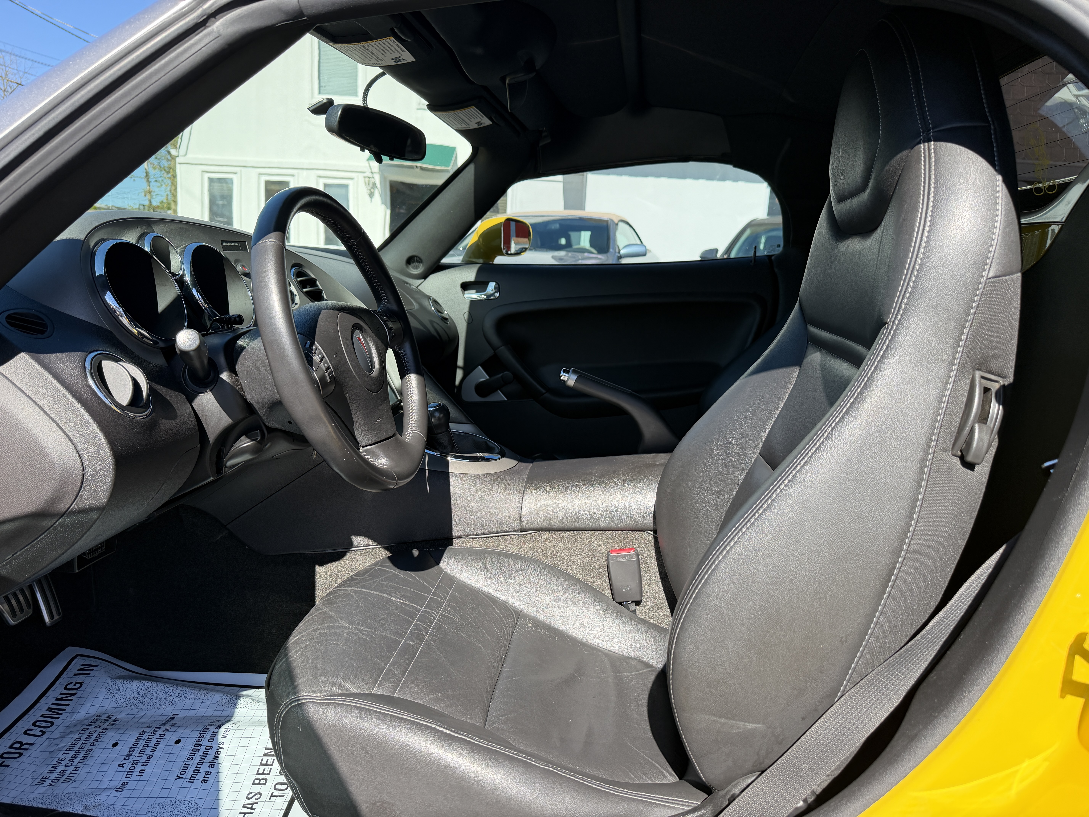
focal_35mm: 24
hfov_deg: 71.6
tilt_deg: -10.6
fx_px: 755
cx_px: 544
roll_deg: -3.1
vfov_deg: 56.8
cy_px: 408
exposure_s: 1/1385
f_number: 1.78
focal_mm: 6.76
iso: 100
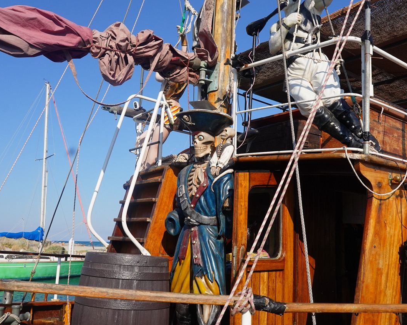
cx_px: 207
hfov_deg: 52.8
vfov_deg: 43.4
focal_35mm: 34
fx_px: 410
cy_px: 163
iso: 800
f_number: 8
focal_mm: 20
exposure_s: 1/2000
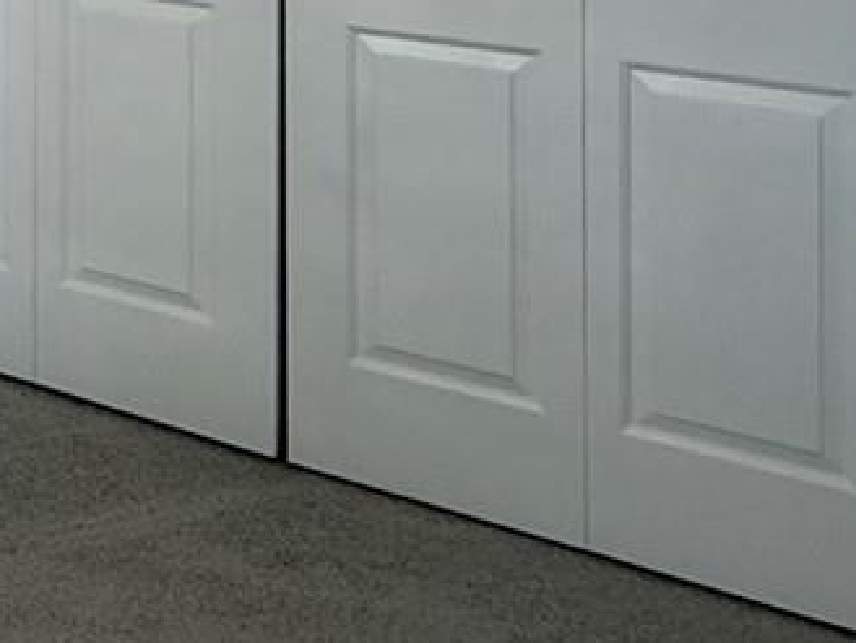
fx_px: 1682
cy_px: -333
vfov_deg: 18.9
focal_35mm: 68
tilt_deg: -1.4
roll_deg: +0.1
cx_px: -528
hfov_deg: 22.0
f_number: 2.2
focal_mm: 2.22
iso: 100
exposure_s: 1/121
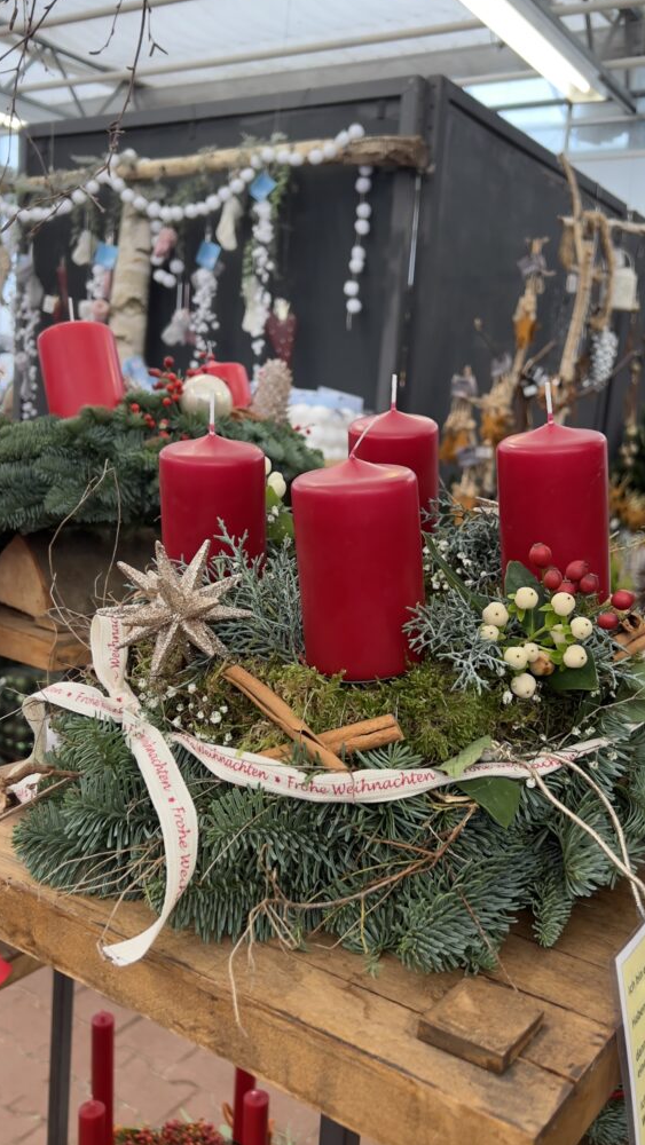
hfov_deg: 40.1
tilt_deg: -9.1
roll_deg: -0.6
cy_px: 569
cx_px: 361
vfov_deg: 66.1
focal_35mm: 29
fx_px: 881
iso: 80
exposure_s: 1/50
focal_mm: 5.7
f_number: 1.5
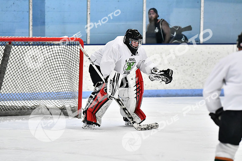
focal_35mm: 195
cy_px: 80
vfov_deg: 7.0
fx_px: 1311
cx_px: 121
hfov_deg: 10.5
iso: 6400
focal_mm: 130
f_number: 2.8
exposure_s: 1/1600
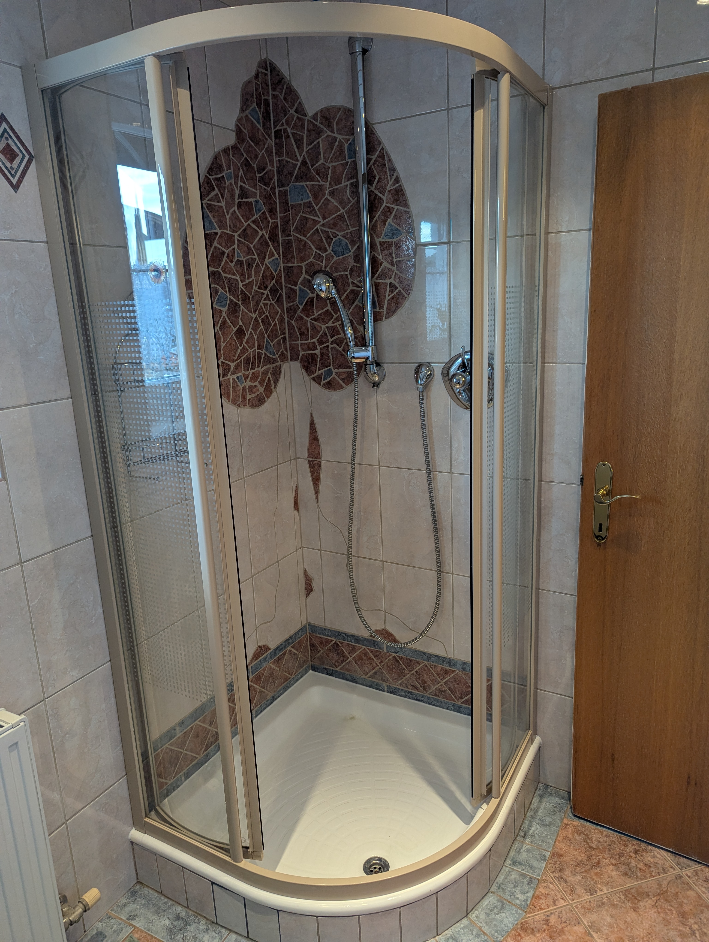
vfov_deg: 71.5
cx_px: 354
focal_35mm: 24
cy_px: 471
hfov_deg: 56.9
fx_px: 654
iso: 133
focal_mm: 6.81
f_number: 1.85
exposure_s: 1/50
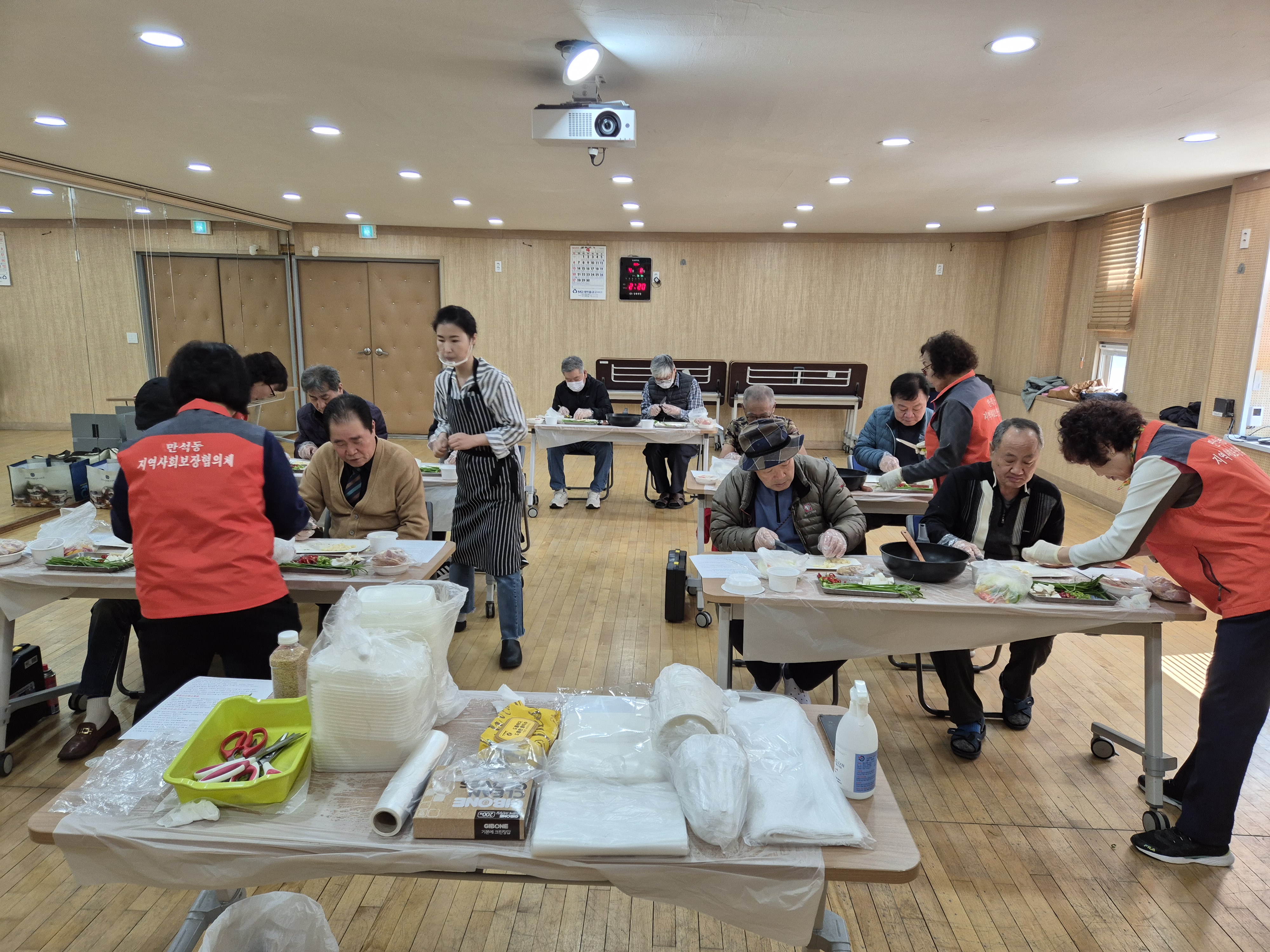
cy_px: 476
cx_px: 635
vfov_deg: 58.9
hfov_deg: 73.9
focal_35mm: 23
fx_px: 844
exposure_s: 1/120
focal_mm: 5.4
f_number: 1.8
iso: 200
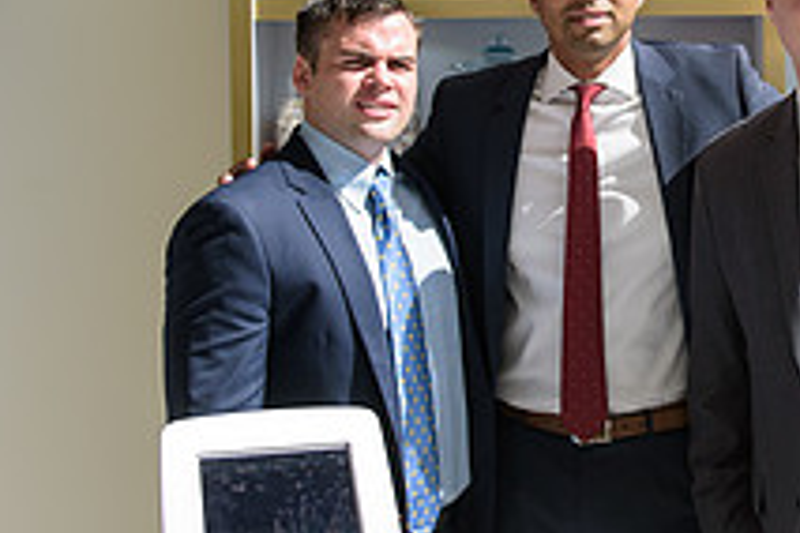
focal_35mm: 87
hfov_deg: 23.0
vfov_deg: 15.6
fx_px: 1933
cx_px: 661
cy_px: 92
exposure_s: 1/1000
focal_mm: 32
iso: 200
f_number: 3.2
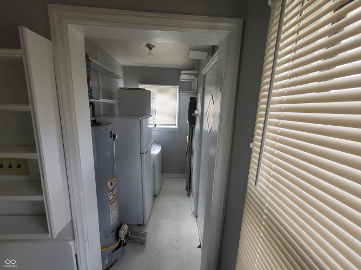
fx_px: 136
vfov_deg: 89.9
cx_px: 180
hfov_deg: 106.2
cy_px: 135
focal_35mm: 13
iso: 160
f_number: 2.2
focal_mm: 1.74
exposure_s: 1/60
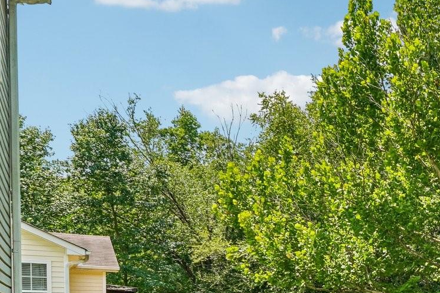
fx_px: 501
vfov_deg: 29.4
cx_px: 503
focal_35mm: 41
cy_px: 323
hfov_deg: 37.9
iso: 100
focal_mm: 10
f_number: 8
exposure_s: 1/90
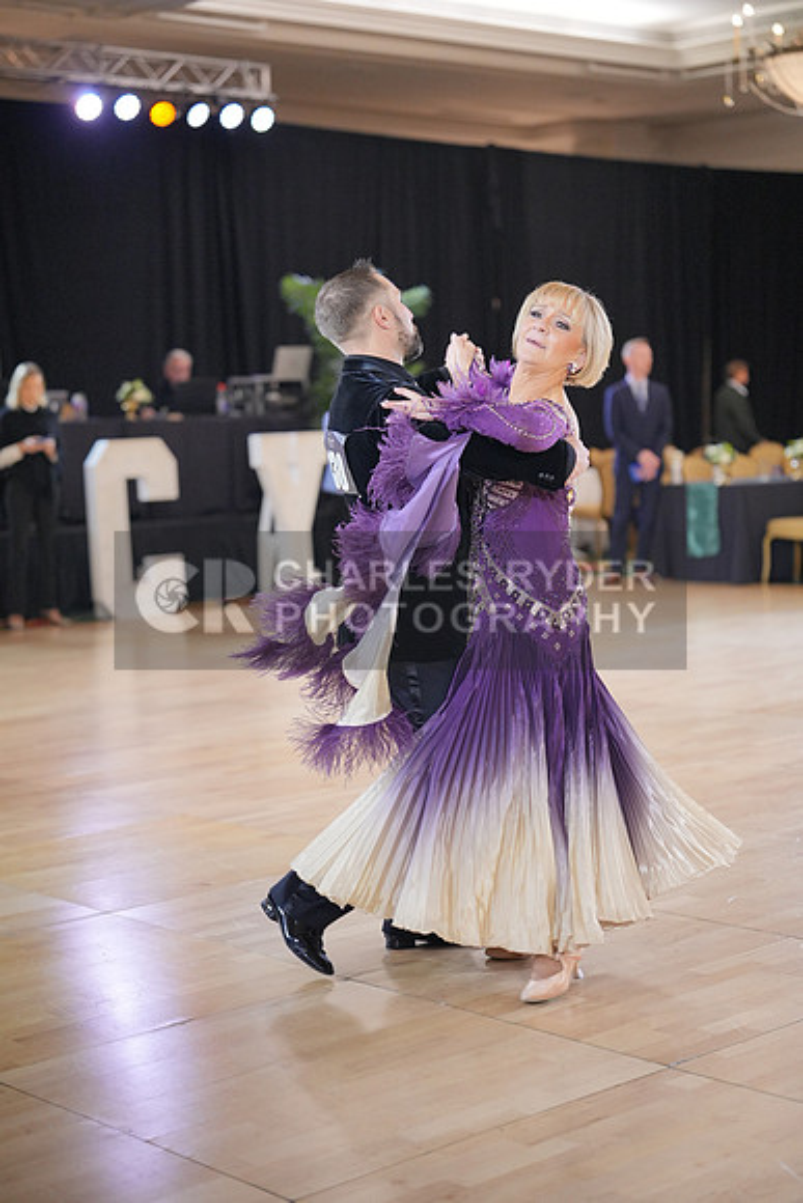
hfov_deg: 21.9
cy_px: 602
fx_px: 2073
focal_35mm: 62
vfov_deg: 32.4
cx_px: 402
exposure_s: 1/500
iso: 2500
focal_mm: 62
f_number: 2
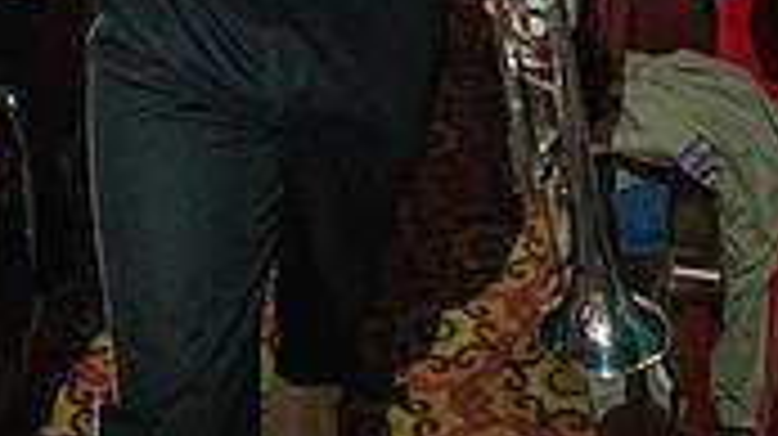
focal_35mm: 68
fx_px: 1402
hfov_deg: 30.8
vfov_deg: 14.2
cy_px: -485
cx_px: 274
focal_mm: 25
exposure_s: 1/500
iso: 12800
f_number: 2.8
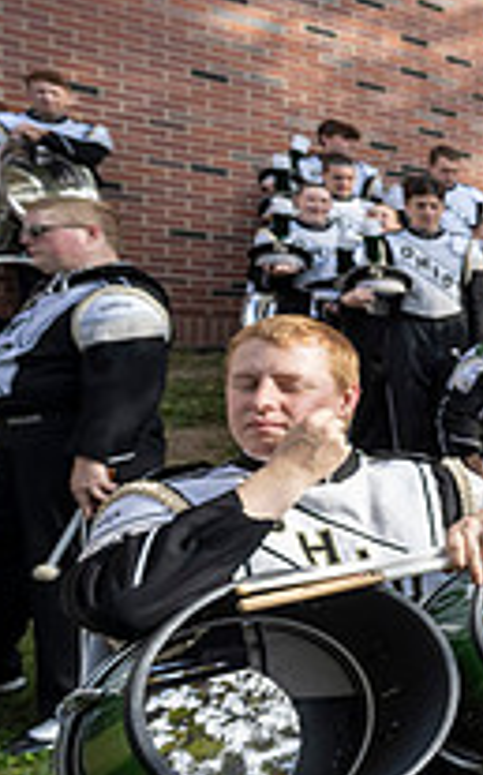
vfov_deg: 49.3
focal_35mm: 40
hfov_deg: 17.7
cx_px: 1030
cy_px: 395
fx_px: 844
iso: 320
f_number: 4.5
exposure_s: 1/500
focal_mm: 14
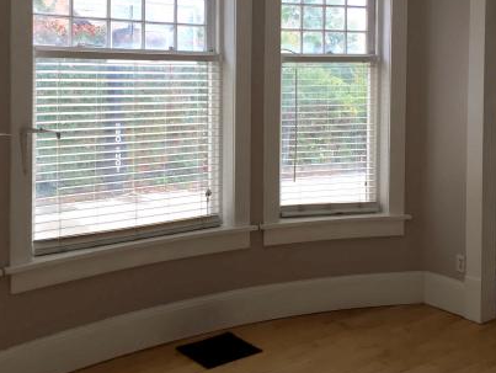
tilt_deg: -0.1
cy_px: 103
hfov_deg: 41.2
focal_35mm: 46
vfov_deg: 31.1
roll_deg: +0.1
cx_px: 252
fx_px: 660
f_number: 2.2
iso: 40
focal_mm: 4.15
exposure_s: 1/120
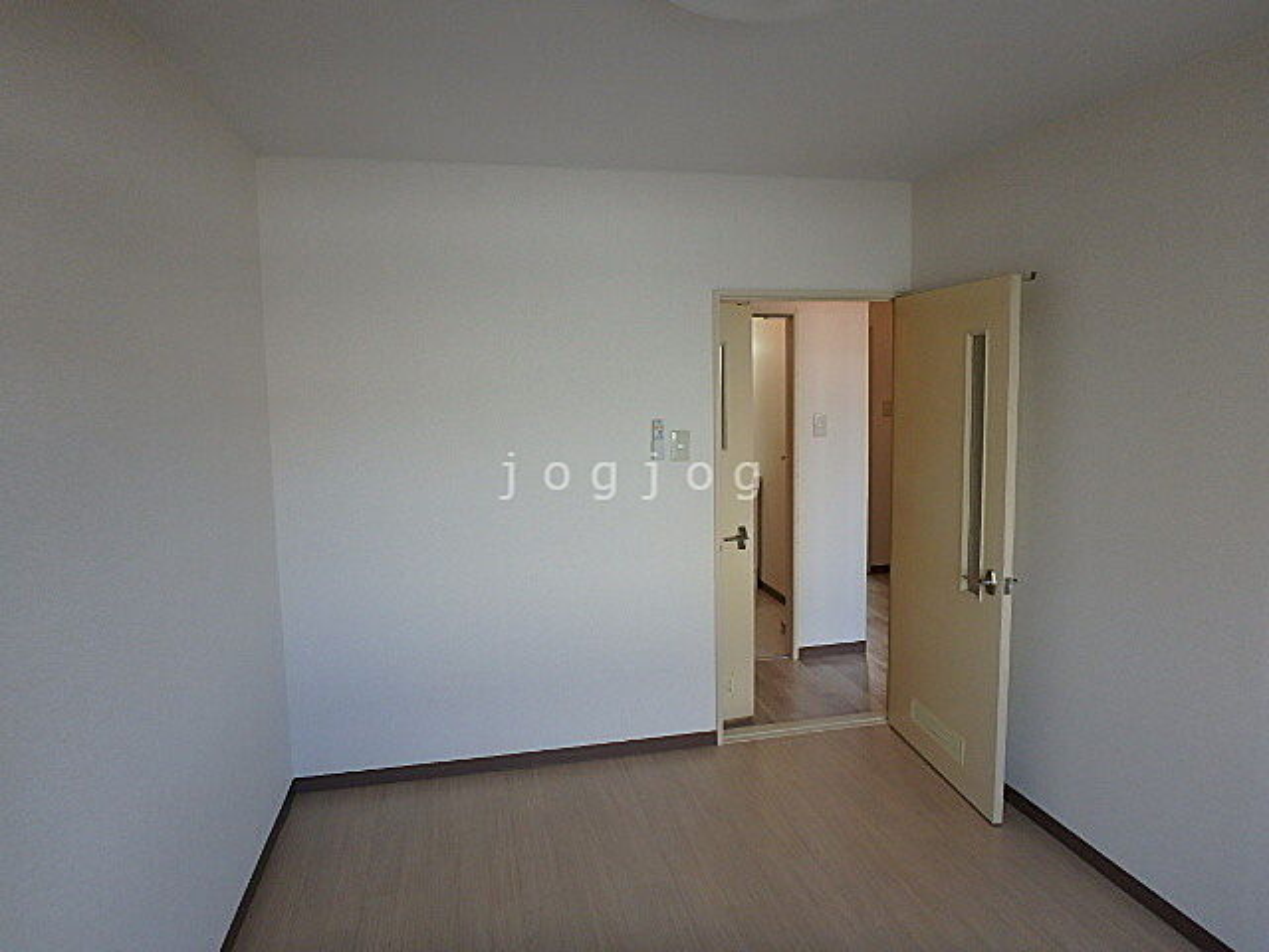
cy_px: 476
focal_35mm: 21
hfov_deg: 79.0
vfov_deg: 63.4
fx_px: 770
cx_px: 634
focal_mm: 3.7
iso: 160
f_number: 3.5
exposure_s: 1/60
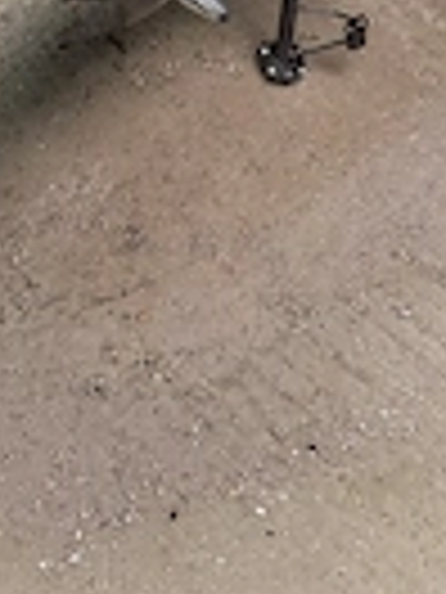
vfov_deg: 21.2
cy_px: -216
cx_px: 86
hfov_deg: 17.8
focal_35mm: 82
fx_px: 1409
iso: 50
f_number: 1.8
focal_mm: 4
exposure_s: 1/60.2
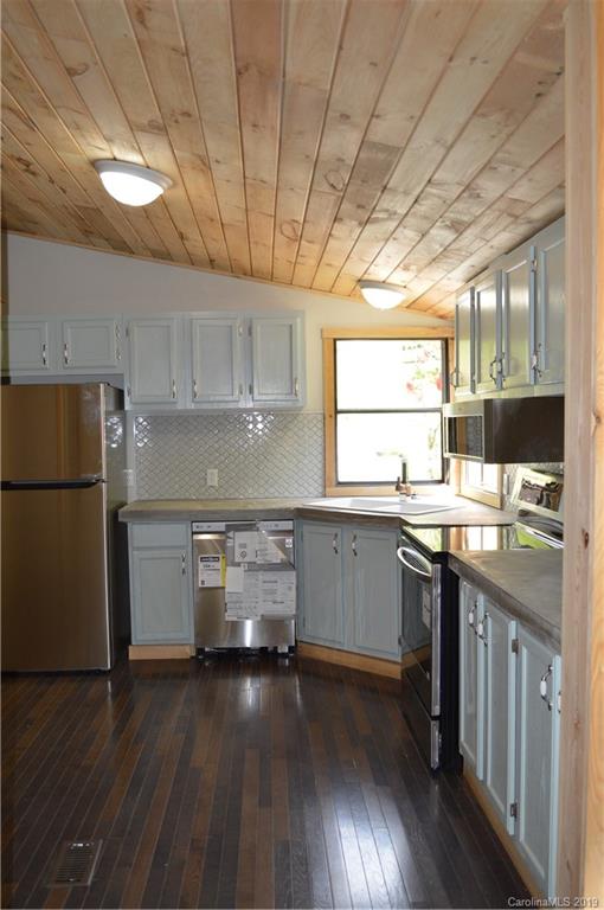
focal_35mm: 33
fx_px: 833
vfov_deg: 57.3
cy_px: 455
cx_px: 302
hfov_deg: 39.9
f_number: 4
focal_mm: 22
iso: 400
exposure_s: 1/80
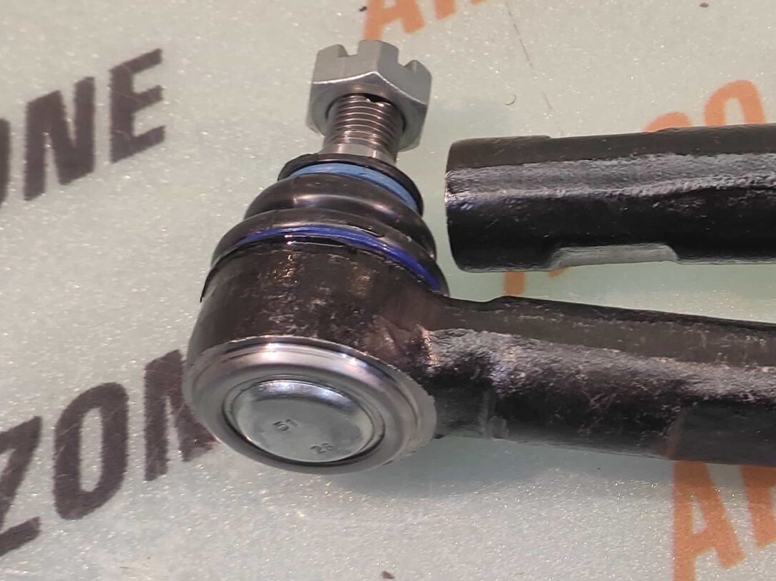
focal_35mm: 40
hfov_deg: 43.9
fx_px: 896
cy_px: 283
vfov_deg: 35.9
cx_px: 651
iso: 129
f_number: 1.79
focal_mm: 4.74
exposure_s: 1/33
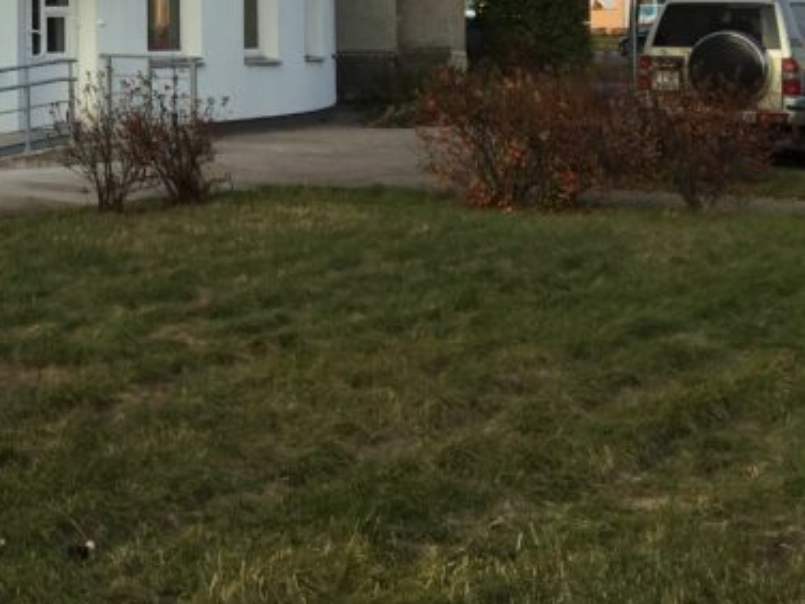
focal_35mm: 79
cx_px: -98
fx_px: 1837
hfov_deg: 23.1
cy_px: -69
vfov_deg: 18.0
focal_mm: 4.15
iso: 25
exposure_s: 1/693
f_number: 2.2
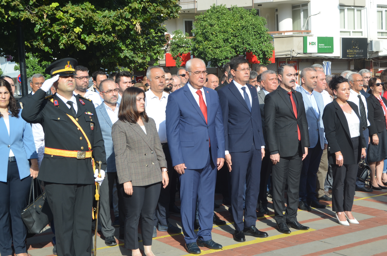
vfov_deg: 23.7
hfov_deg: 35.1
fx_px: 611
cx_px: 194
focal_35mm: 57
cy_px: 128
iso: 200
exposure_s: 1/250
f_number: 8
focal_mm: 38
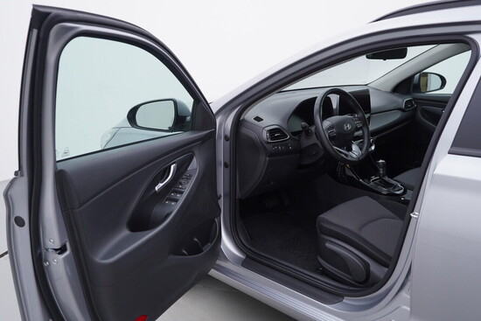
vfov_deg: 36.9
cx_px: 240
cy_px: 160
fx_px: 481
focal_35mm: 36
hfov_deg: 53.1
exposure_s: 1/60
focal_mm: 24
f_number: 3.5
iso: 125
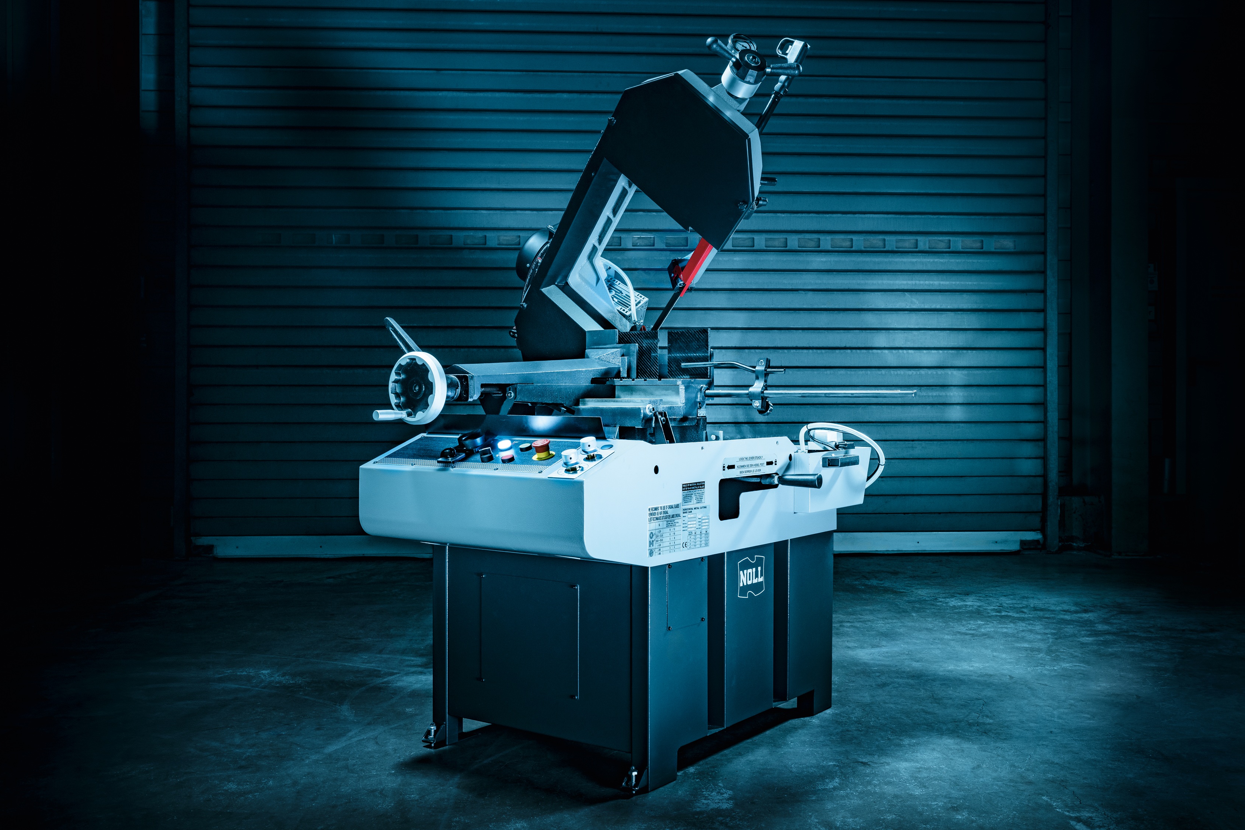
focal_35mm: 36
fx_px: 1245
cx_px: 615
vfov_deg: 36.9
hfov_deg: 53.1
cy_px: 410
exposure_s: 1.6
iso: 200
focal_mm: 35
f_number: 9
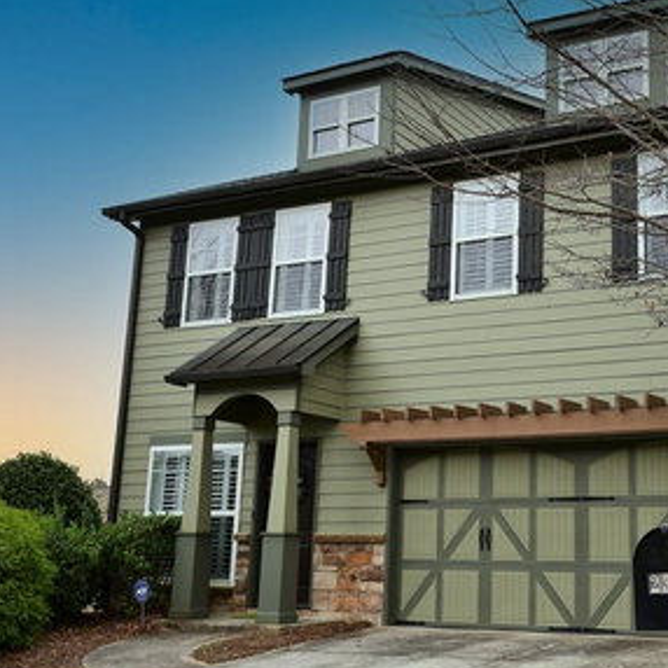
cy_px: 327
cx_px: 519
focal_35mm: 47
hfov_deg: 35.1
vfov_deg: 36.1
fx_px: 1026
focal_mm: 22
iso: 100
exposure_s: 1/250
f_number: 5
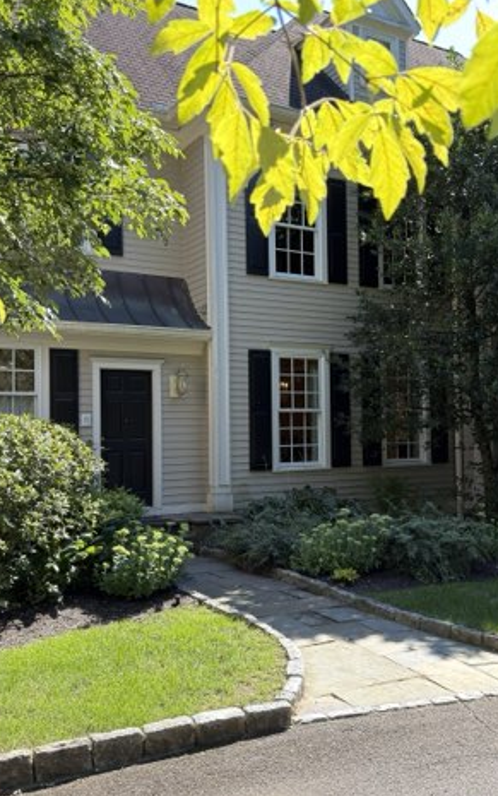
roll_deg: +0.6
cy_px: 404
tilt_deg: +1.2
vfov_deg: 55.3
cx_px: 301
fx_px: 759
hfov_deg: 36.2
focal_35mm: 35
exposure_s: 1/894
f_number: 1.78
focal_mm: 6.76
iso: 80
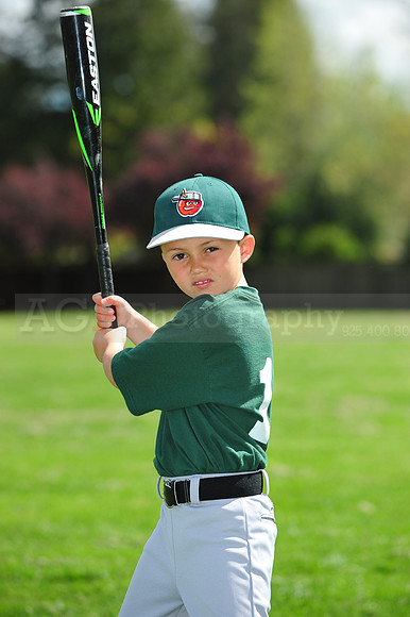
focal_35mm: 155
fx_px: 2651
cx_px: 205
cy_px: 308
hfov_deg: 8.8
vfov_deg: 13.3
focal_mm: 155
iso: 400
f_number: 5
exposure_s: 1/2000
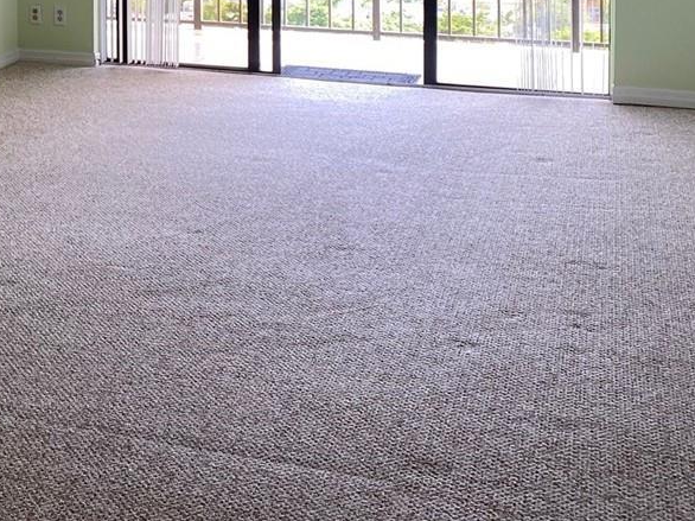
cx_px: -13
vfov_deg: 19.2
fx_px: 1425
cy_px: -150
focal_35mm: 71
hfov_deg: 25.9
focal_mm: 4.25
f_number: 1.8
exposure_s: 1/120
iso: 40
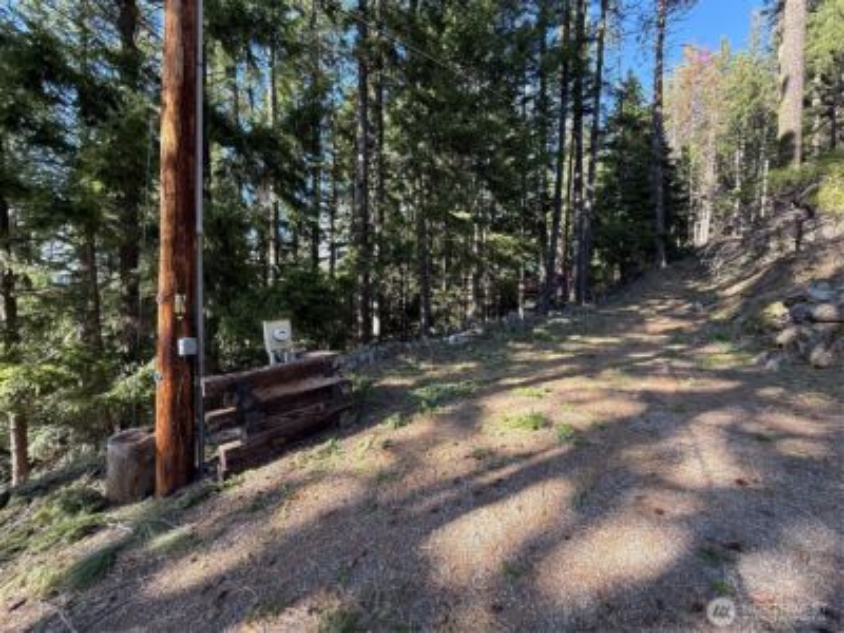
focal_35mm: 14
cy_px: 316
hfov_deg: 102.1
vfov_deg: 85.7
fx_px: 341
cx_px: 422
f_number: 2.2
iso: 64
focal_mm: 2.22
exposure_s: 1/124
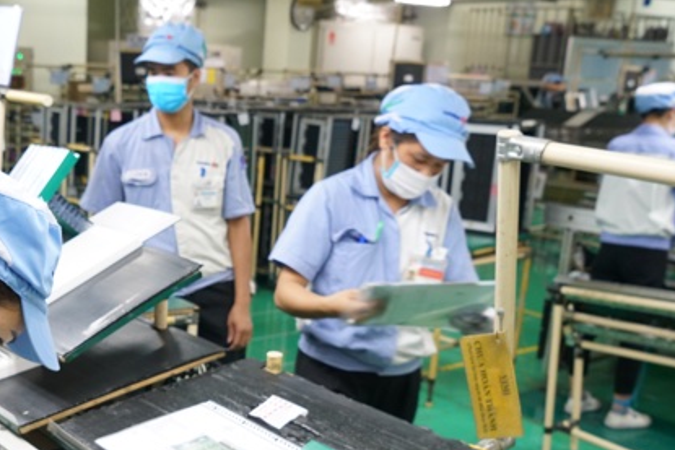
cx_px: 119
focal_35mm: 52
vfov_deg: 25.7
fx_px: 975
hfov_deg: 36.6
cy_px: 344
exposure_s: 1/80
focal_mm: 24
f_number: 4.5
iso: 2000
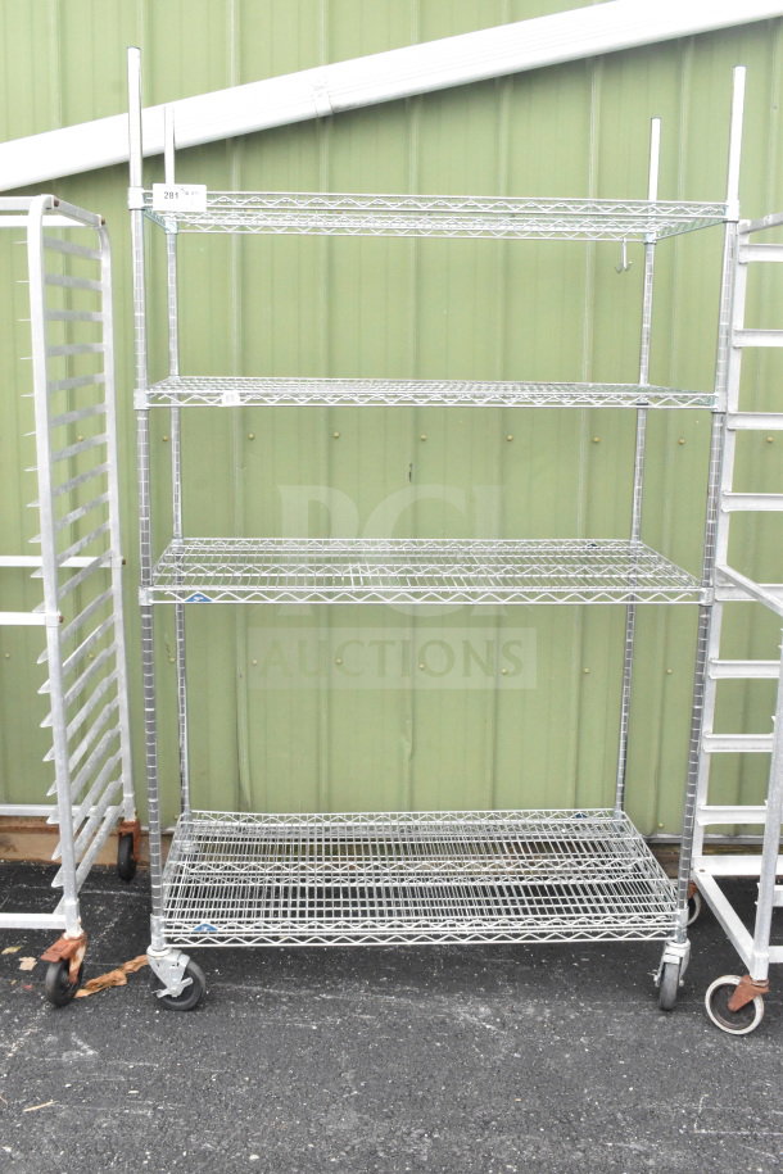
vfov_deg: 53.1
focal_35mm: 36
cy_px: 587
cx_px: 392
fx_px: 1174
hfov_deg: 36.9
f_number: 14
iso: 6400
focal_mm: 24
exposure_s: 1/640
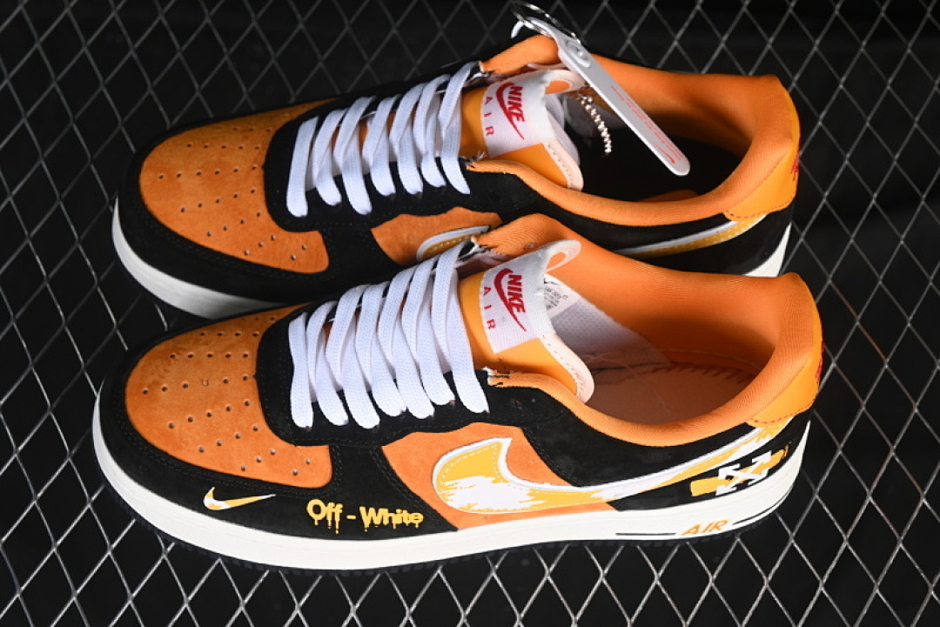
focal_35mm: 75
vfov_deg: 18.2
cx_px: 470
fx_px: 1958
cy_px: 314
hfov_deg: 27.0
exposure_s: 1/60
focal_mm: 50
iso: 160
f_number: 6.3
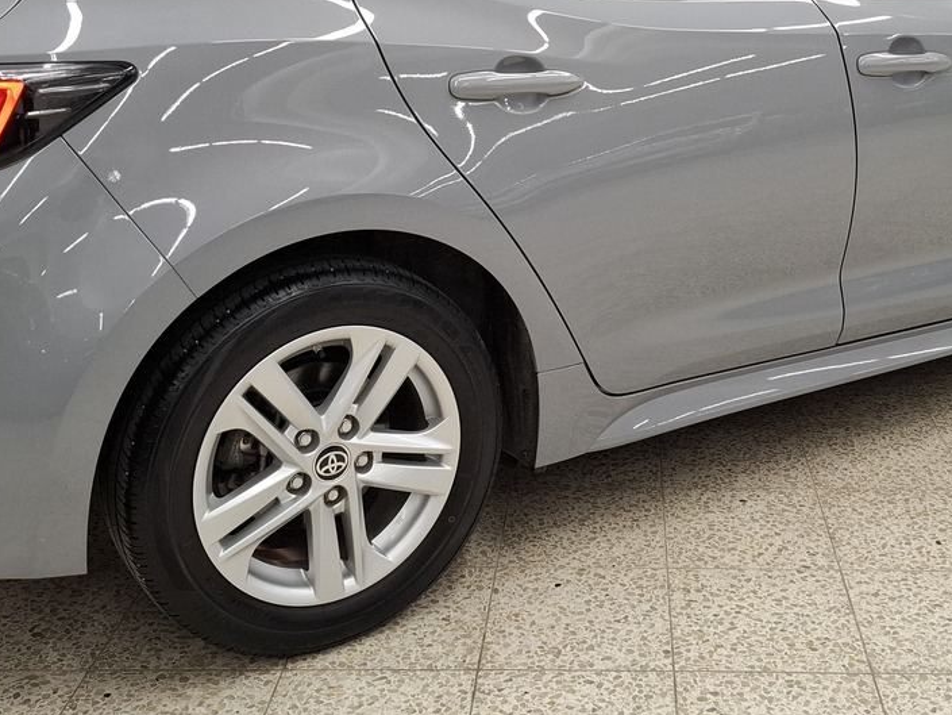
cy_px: 108
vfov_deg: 29.9
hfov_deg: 40.2
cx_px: 590
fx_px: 1293
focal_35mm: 47
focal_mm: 5.54
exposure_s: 1/100
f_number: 1.8
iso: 160
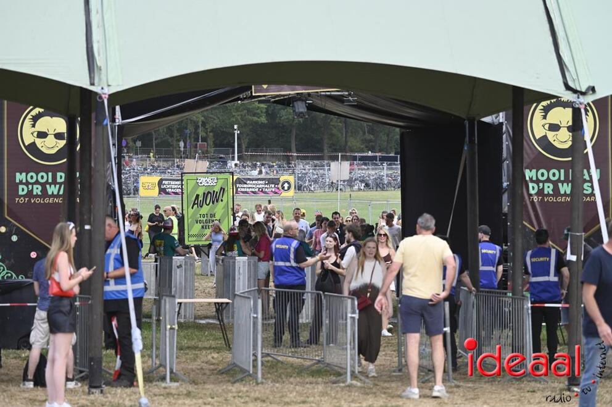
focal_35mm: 155
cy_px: 204
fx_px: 2632
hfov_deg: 13.3
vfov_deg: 8.8
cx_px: 306
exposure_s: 1/500
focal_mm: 155
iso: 360
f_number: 4.8
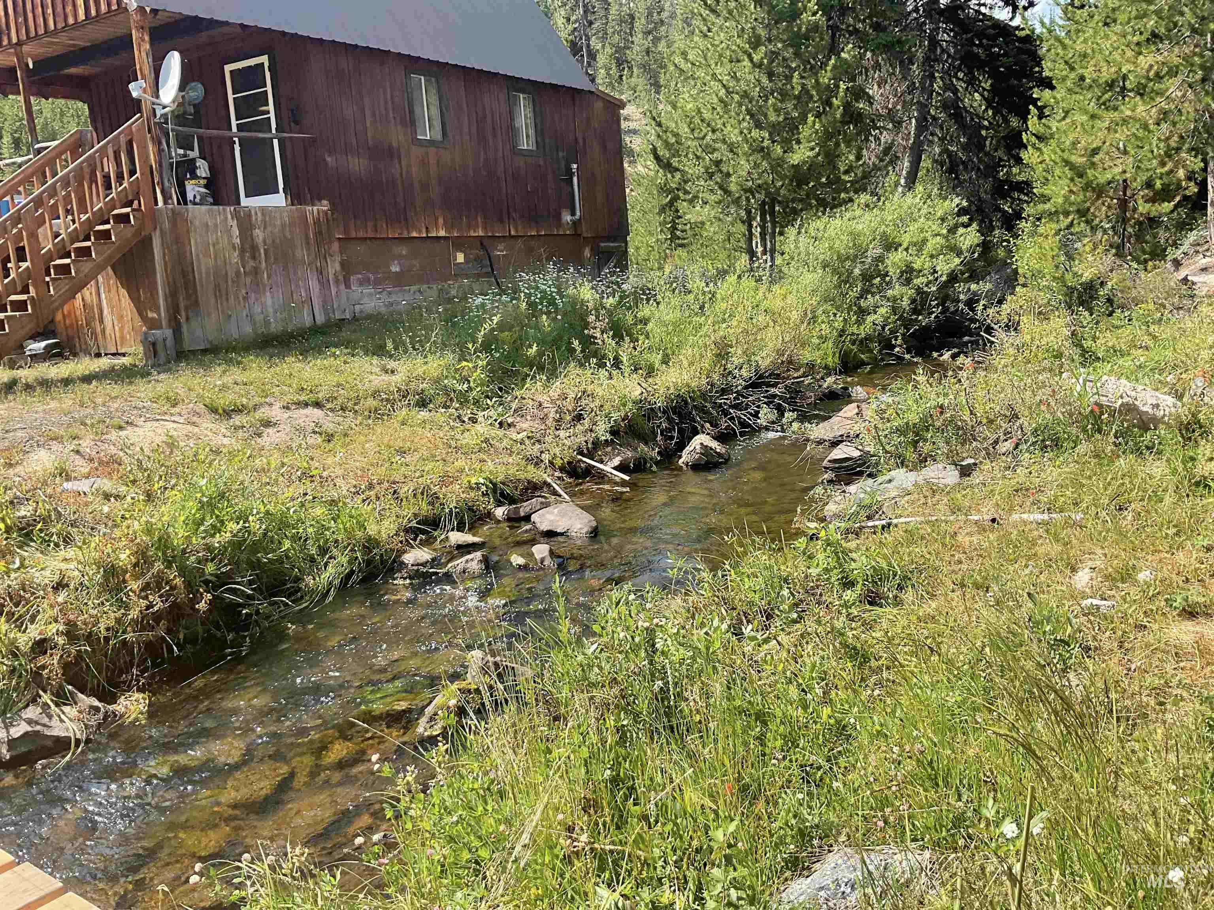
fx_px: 1017
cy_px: 455
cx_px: 607
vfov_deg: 48.2
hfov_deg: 61.7
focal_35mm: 29
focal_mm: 3
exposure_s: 1/642
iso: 16
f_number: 1.8
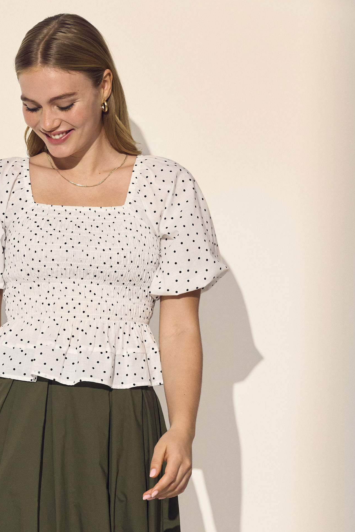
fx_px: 2396
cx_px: 108
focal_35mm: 162
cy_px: 443
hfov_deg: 8.5
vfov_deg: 12.6
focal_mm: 74
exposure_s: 1/500
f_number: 6.3
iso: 2000
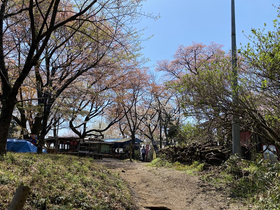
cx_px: 140
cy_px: 103
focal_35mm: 27
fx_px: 218
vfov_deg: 51.4
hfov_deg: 65.3
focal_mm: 4.25
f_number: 1.8
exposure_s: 1/2513
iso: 32
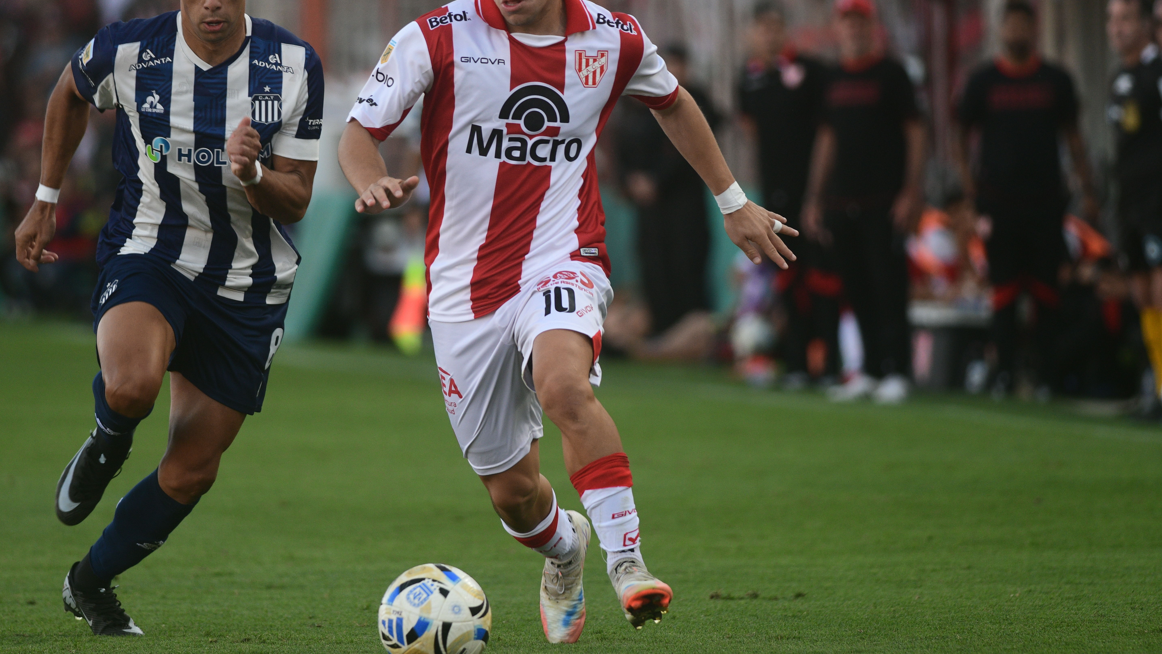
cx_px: 525
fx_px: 13927
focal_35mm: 452
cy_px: 259
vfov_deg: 2.7
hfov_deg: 4.8
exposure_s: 1/1000
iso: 640
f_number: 4
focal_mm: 300
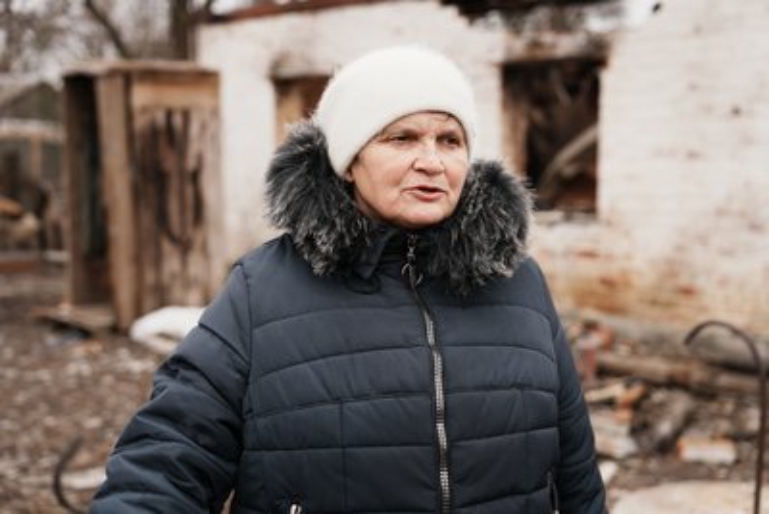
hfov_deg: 40.3
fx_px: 1047
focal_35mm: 49
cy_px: 257
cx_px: 384
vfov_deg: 27.5
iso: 125
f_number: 2.8
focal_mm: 49
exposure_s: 1/250
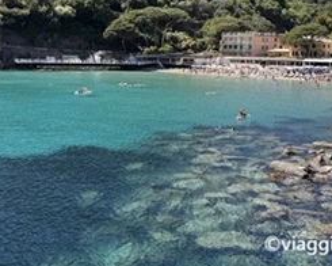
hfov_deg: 38.0
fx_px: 481
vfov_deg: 30.5
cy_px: 81
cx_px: 163
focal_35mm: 49
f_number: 1.78
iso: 80
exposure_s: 1/1767
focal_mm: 6.76
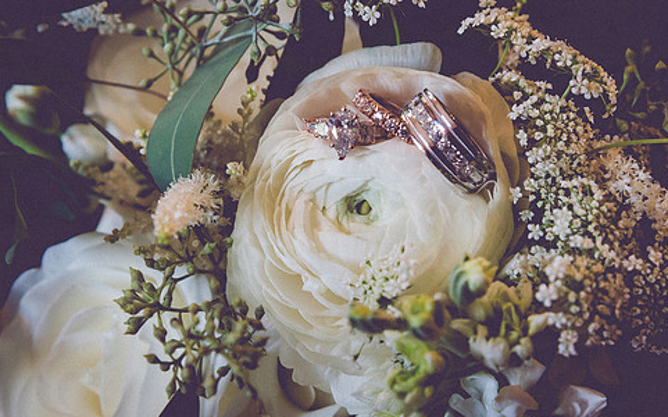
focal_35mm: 124
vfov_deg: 10.5
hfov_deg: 16.8
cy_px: 170
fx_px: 2256
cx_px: 388
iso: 1000
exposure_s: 1/160
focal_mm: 95
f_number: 6.3
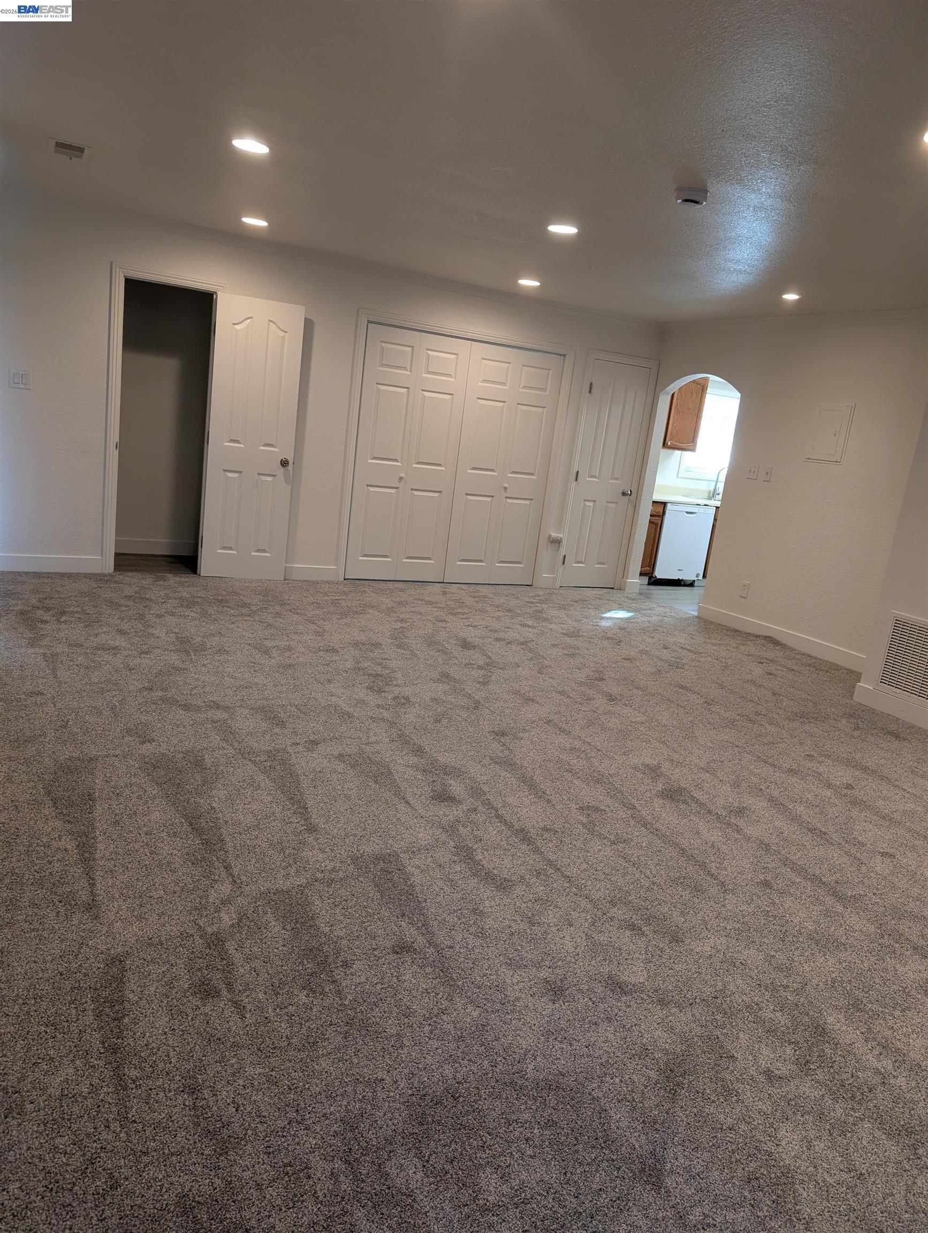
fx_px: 856
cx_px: 464
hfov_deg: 56.9
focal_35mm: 24
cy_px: 616
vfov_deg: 71.5
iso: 277
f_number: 1.68
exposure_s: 1/120
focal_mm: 6.9
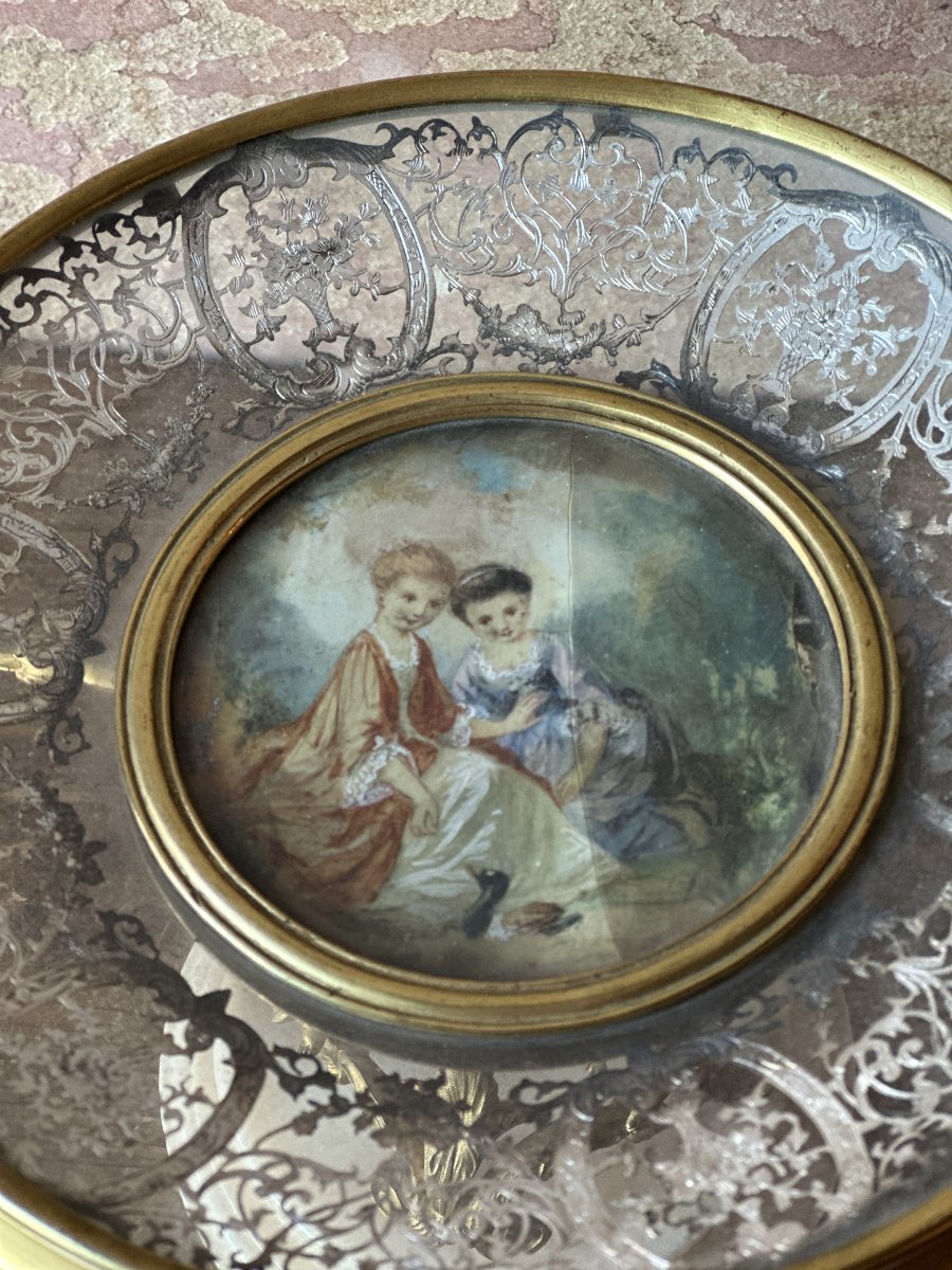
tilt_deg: -56.5
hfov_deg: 19.1
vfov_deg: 25.3
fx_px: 2824
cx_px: 476
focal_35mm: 77
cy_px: 635
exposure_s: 1/33
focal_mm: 9
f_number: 2.8
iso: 200
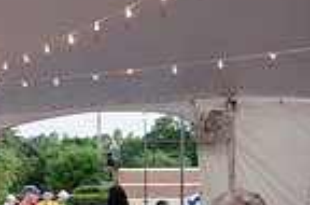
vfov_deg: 11.9
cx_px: 78
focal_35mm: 109
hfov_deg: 18.7
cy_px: 311
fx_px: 936
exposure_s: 1/60
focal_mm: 18
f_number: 8
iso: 800
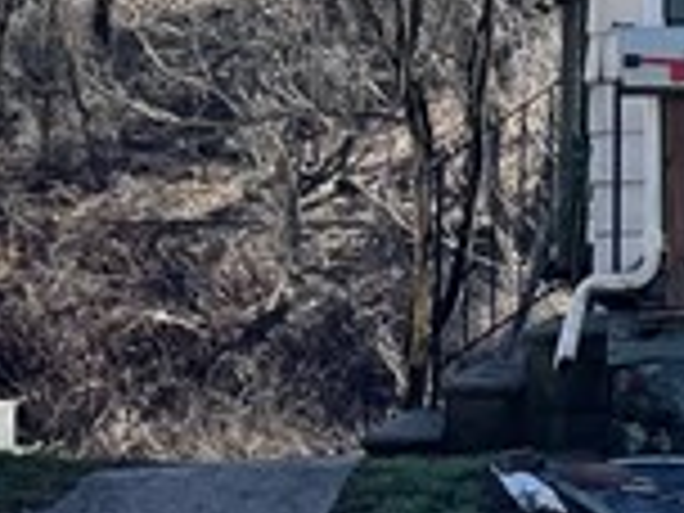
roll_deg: +1.9
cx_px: 1004
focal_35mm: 175
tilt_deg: +5.5
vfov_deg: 8.4
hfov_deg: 10.9
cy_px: -171
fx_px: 3458
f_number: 1.6
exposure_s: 1/1916
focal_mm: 4.2
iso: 32
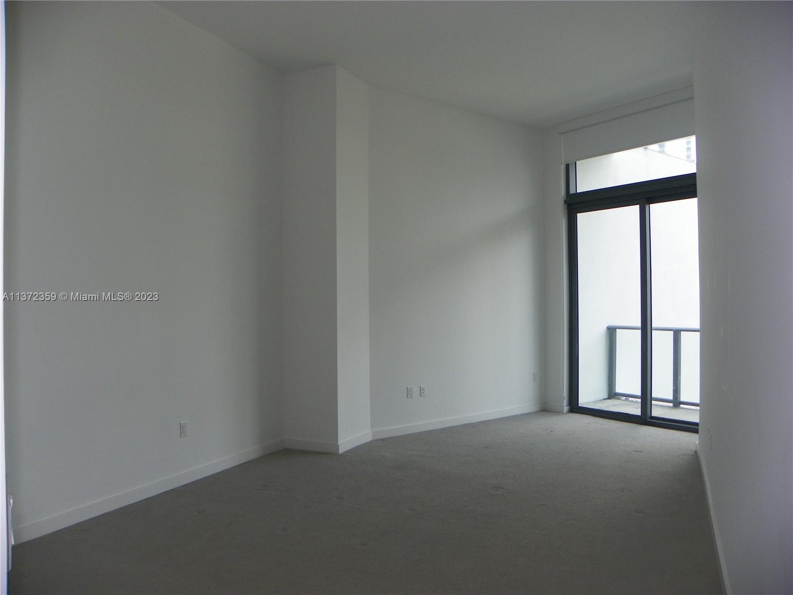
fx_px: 596
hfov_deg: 67.3
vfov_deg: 53.1
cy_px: 298
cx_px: 396
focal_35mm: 26
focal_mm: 4.6
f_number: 2.8
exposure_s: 1/125
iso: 64
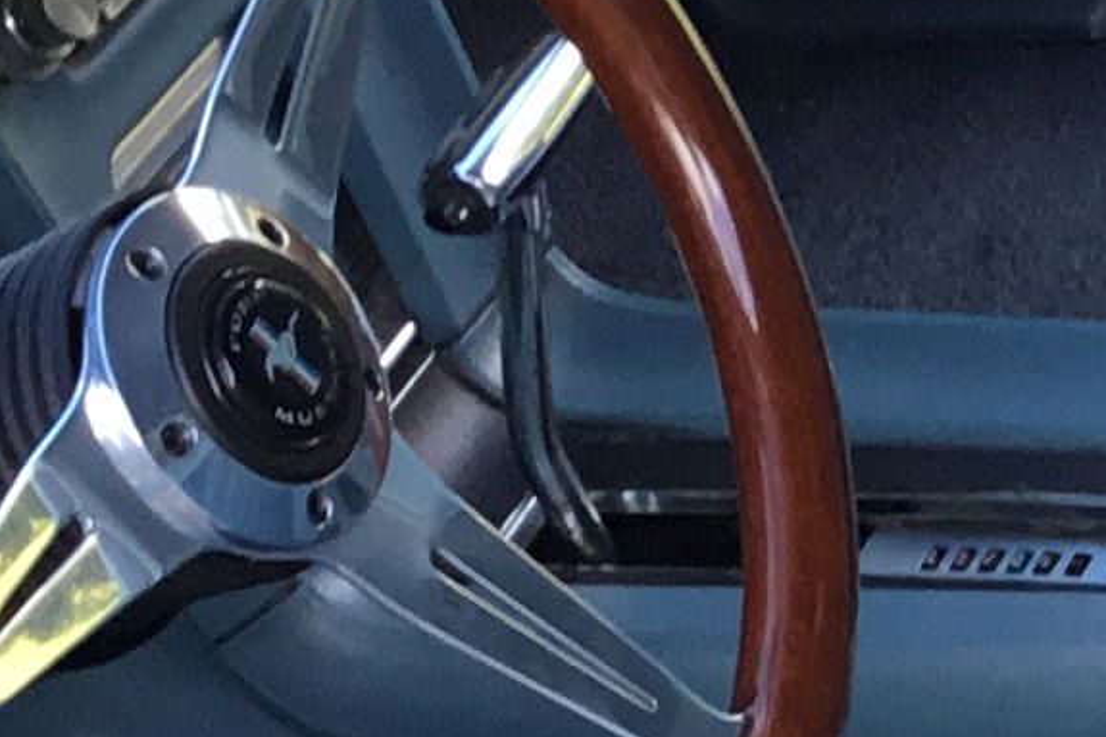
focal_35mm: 183
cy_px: 928
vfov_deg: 7.4
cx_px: 1752
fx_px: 5620
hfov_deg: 10.8
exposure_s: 1/100
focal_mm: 3.3
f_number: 2.4
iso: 40
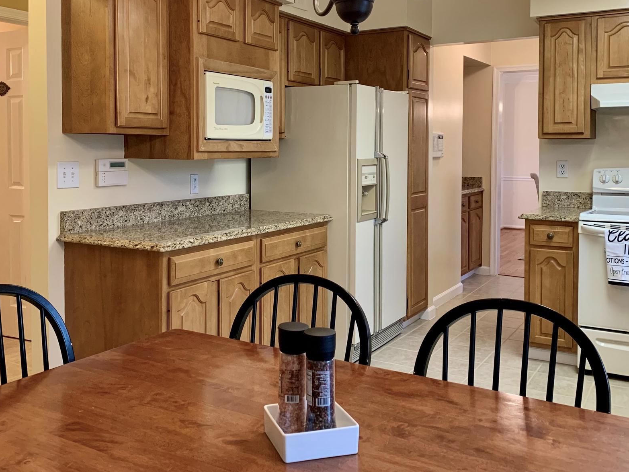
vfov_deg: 41.4
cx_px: 285
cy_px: 171
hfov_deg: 53.9
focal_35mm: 34
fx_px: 618
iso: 125
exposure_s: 1/60
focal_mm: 4.25
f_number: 1.8
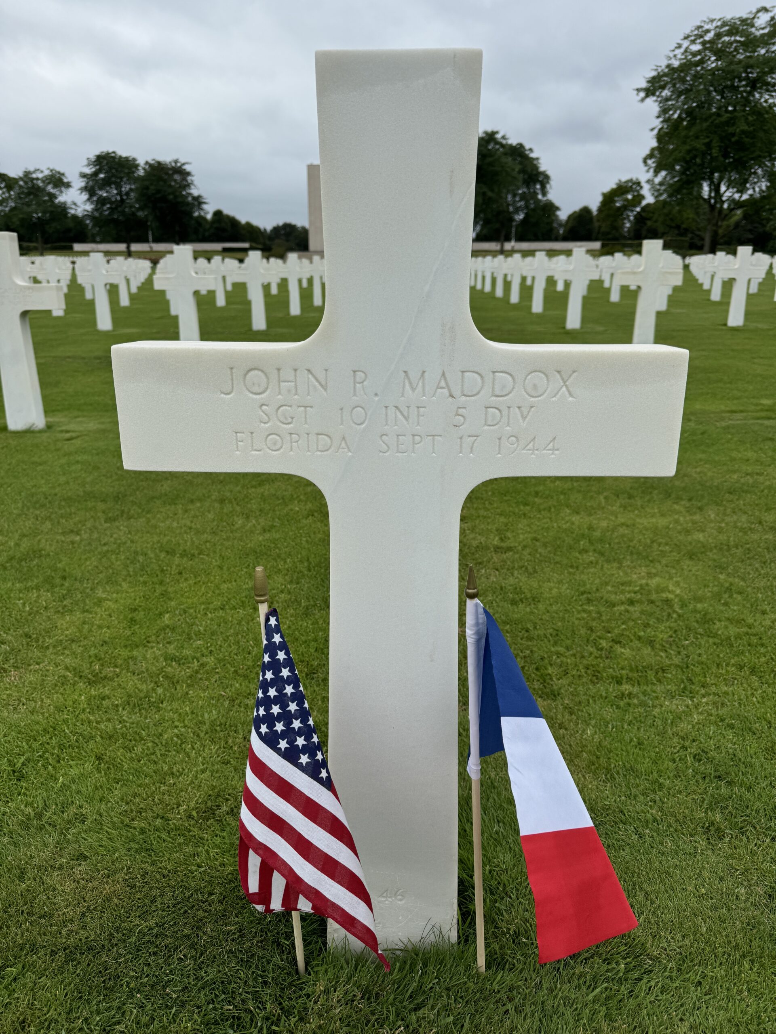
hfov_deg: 56.8
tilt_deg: -17.4
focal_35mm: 24
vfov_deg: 71.6
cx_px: 388
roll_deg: +0.0
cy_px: 517
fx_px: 717
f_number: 1.78
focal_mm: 6.76
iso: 80
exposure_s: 1/3802
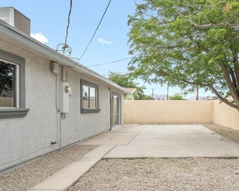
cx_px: 162
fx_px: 198
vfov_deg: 51.2
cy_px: 111
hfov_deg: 60.5
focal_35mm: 28
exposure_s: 1/100
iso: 100
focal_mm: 14
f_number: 9
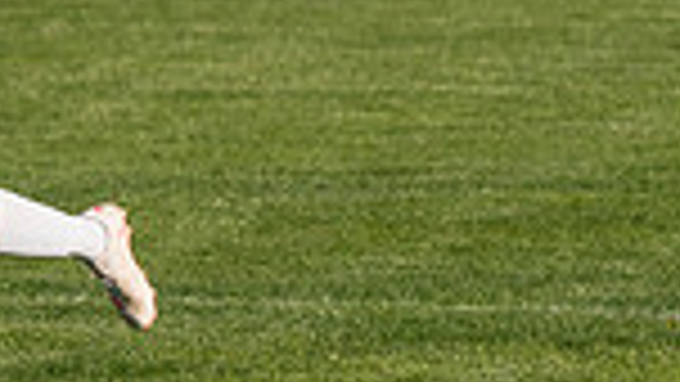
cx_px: -513
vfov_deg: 1.4
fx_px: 15780
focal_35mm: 875
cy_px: -4
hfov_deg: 2.5
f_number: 5.6
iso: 250
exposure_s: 1/1600
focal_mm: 145
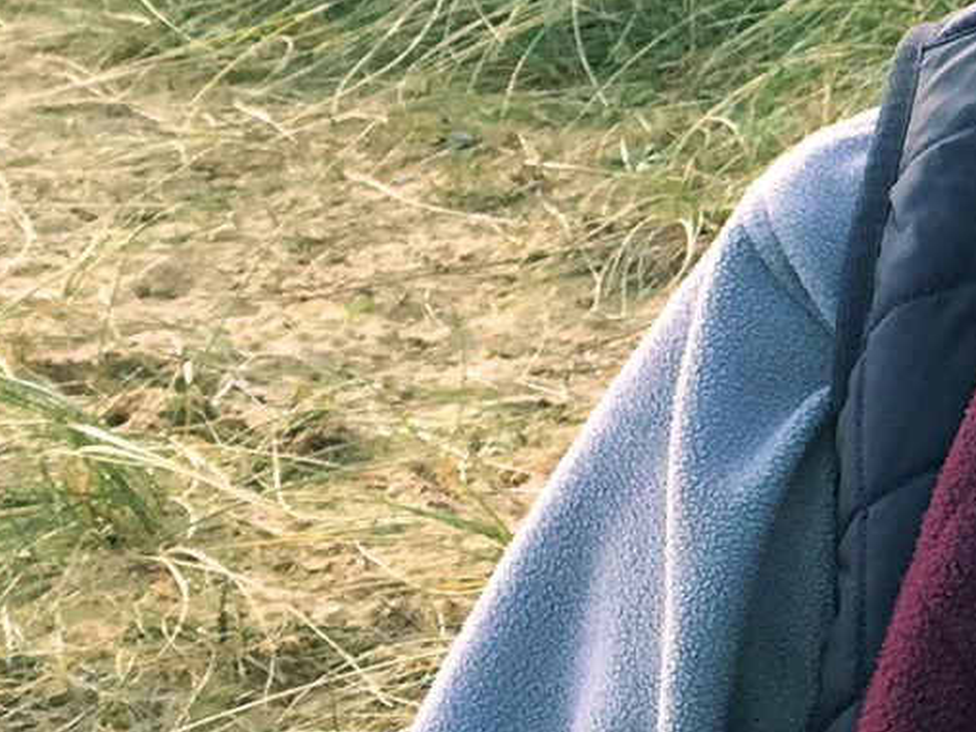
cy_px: 473
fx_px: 4116
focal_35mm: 146
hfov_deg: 11.9
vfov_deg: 10.2
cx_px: 2035
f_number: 2.2
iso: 32
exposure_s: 1/120
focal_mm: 4.15
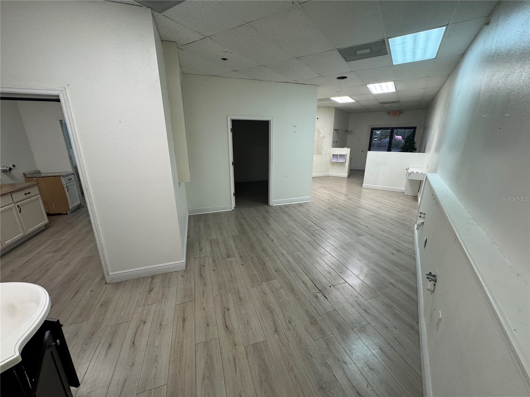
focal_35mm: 14
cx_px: 265
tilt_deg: -15.5
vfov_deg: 85.7
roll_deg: +0.8
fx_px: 214
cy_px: 198
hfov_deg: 102.1
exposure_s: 1/120
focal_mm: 2.22
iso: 125
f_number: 2.2
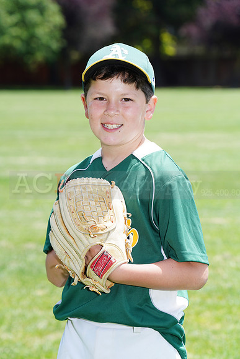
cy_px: 180
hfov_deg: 7.6
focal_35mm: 181
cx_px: 120
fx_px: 1809
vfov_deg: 11.4
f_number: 9
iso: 200
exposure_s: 1/200
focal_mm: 181
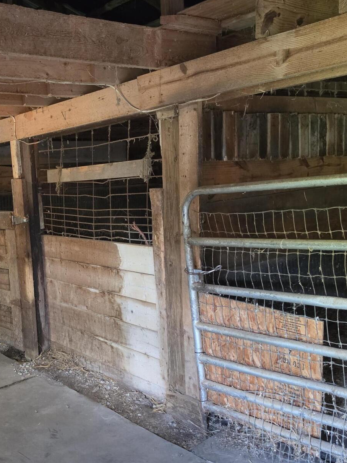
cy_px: 246
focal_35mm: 38
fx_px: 508
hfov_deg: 36.7
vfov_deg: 49.0
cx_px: 80
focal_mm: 6.5
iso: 800
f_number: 1.4
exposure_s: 1/40
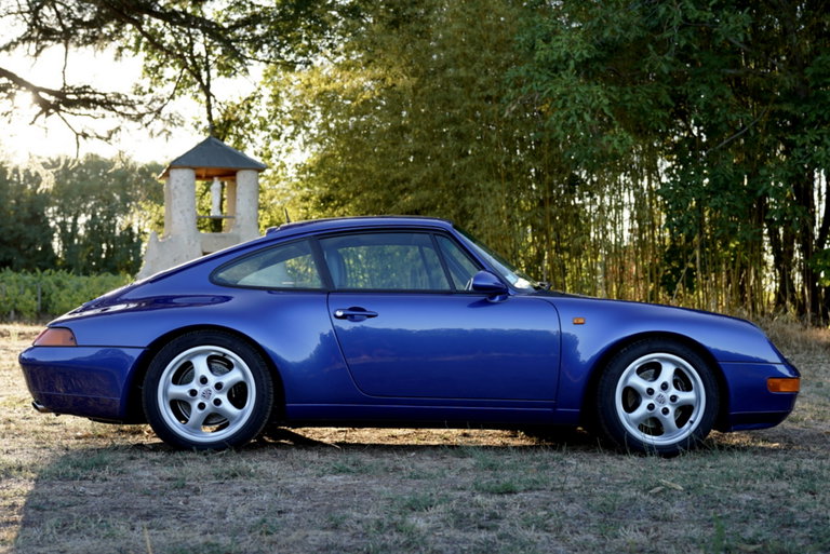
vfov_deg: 35.1
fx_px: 877
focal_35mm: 38
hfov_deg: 50.7
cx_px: 415
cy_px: 277
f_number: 2.8
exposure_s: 1/250
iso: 125
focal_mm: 38
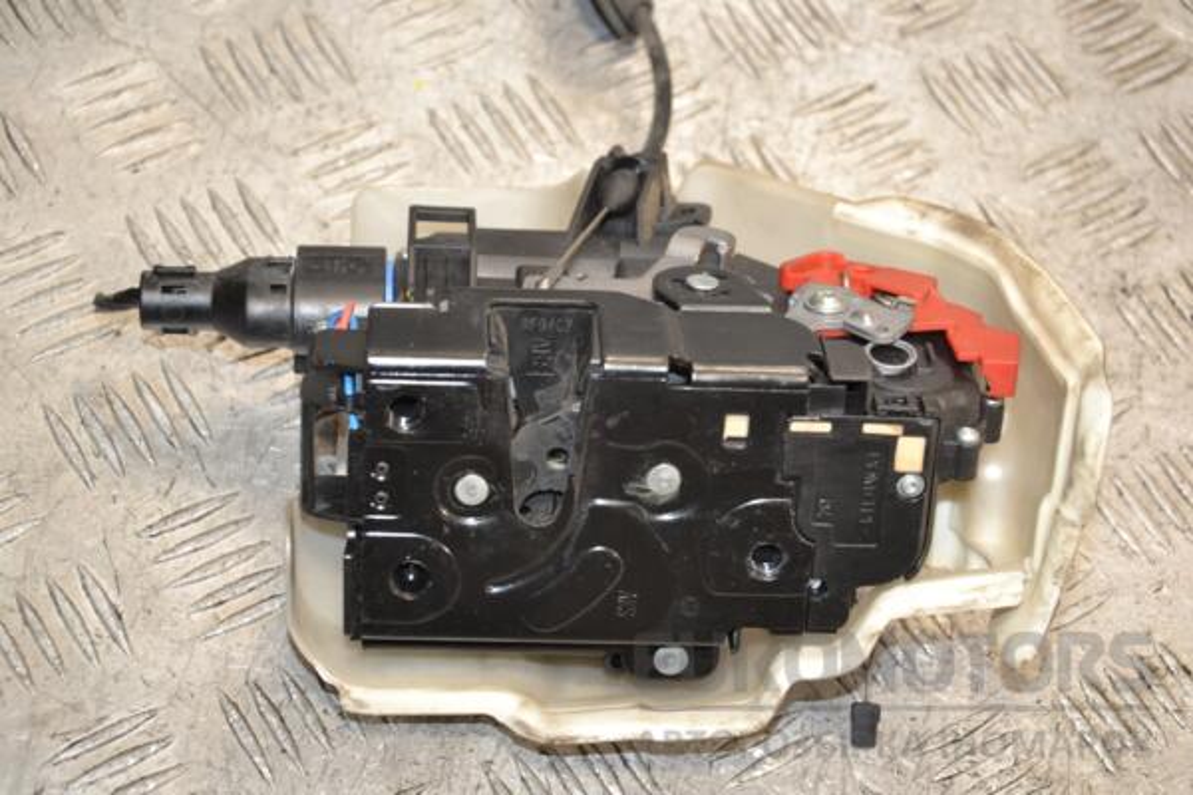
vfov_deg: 15.7
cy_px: 398
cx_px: 596
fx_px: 2883
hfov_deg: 23.4
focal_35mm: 87
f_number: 5.6
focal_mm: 58
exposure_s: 1/200
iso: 800
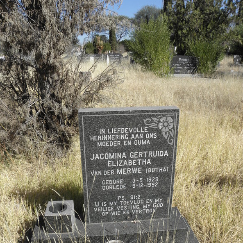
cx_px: 121
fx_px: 246
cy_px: 162
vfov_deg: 51.6
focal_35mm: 31
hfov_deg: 52.5
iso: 64
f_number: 5.6
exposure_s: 1/320
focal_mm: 4.6
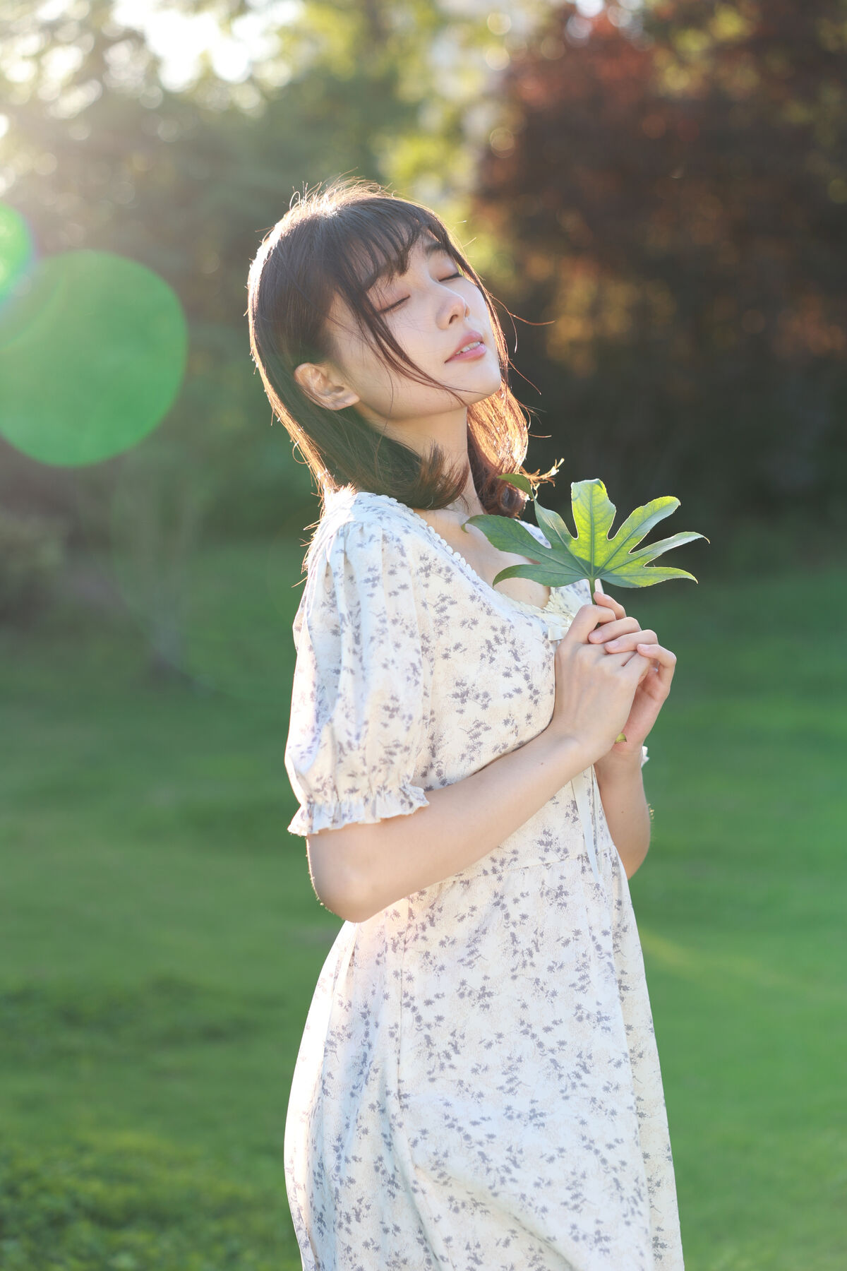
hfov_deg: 19.5
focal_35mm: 70
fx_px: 2470
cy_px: 636
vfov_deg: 28.8
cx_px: 424
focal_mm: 70
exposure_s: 1/200
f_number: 2.8
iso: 100
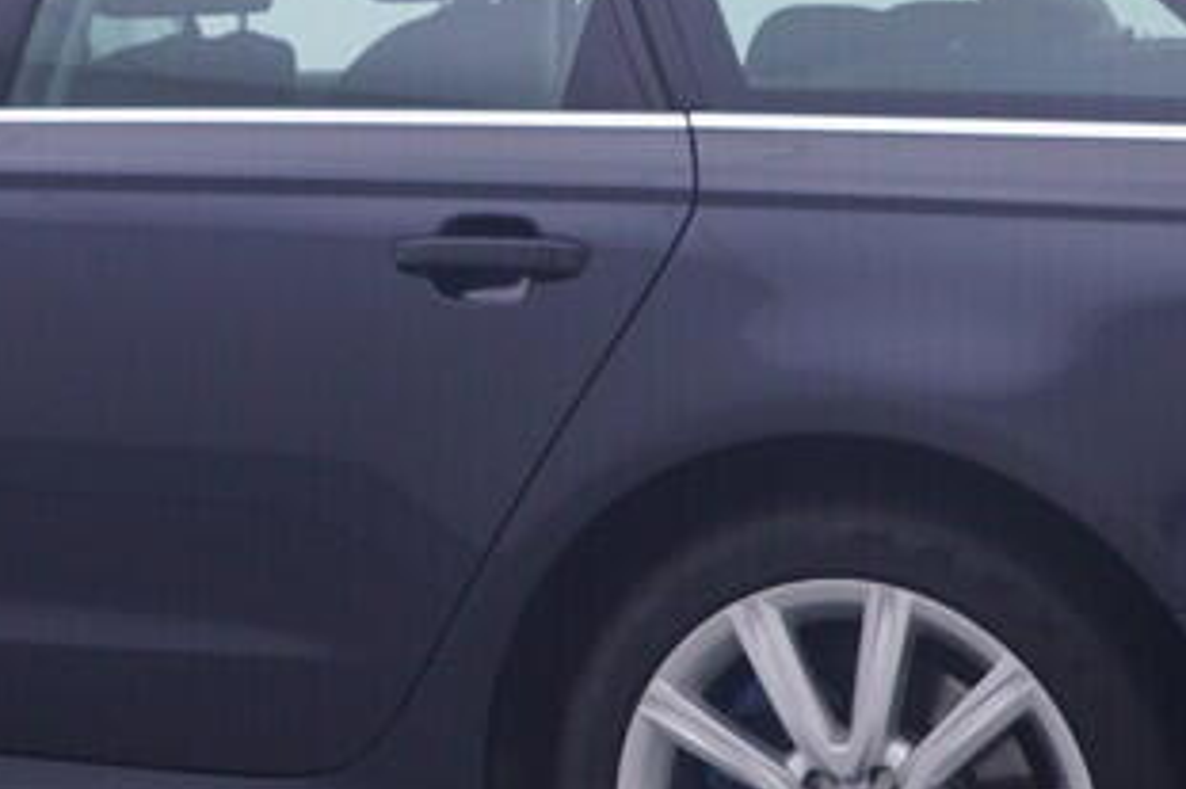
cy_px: 130
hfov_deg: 19.4
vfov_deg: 13.0
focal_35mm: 104
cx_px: 214
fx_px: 3435
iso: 200
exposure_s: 1/80
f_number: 5
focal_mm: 15
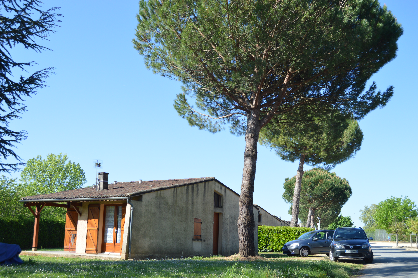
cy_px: 139
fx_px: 522
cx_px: 209
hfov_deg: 43.6
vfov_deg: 29.8
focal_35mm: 45
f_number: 6.3
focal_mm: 30
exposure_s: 1/160
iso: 100
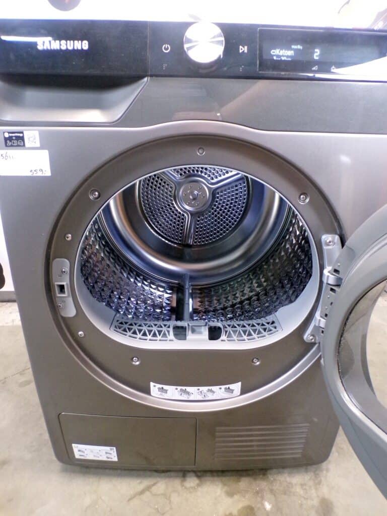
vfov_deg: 71.6
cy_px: 258
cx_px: 194
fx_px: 358
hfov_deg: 56.8
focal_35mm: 24
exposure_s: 1/17
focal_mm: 4.3
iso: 677
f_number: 3
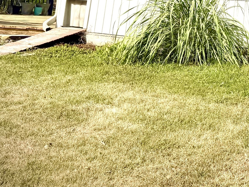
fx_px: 583
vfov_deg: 16.5
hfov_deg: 22.3
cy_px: -100
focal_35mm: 81
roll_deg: -3.3
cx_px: 298
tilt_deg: +10.9
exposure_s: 1/6173
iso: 80
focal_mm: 6.76
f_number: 1.78
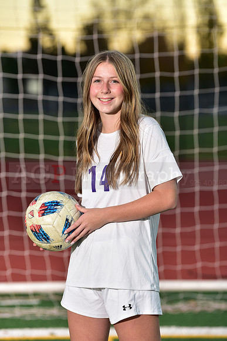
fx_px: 1607
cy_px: 170
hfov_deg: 8.1
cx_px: 114
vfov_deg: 12.1
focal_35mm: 170
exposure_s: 1/200
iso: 250
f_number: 4.5
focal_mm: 170
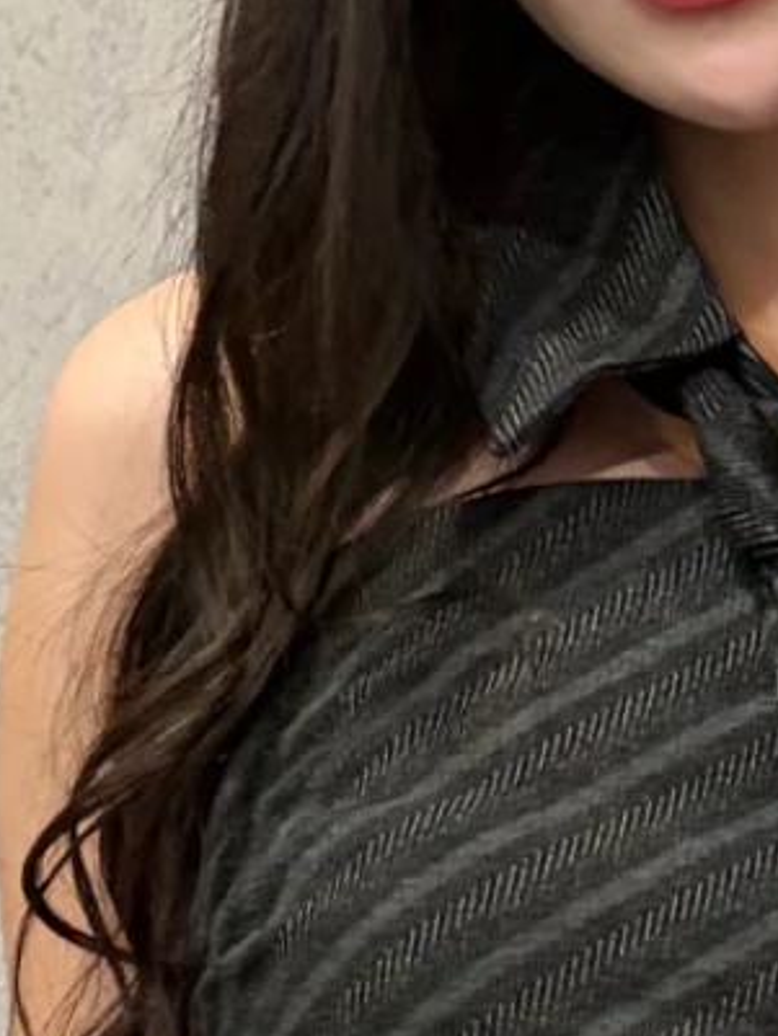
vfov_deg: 10.7
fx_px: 5511
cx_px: 623
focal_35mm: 184
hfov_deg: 8.1
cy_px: 806
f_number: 1.6
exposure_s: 1/60
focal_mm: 5.96
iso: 320
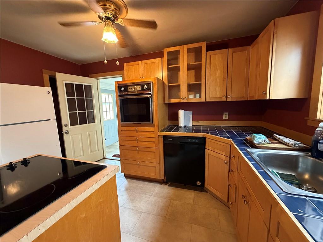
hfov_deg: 102.1
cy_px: 121
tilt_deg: -6.6
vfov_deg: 85.7
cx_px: 162
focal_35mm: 14
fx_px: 131
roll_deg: +1.9
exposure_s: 1/60
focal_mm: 2.22
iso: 640
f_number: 2.2
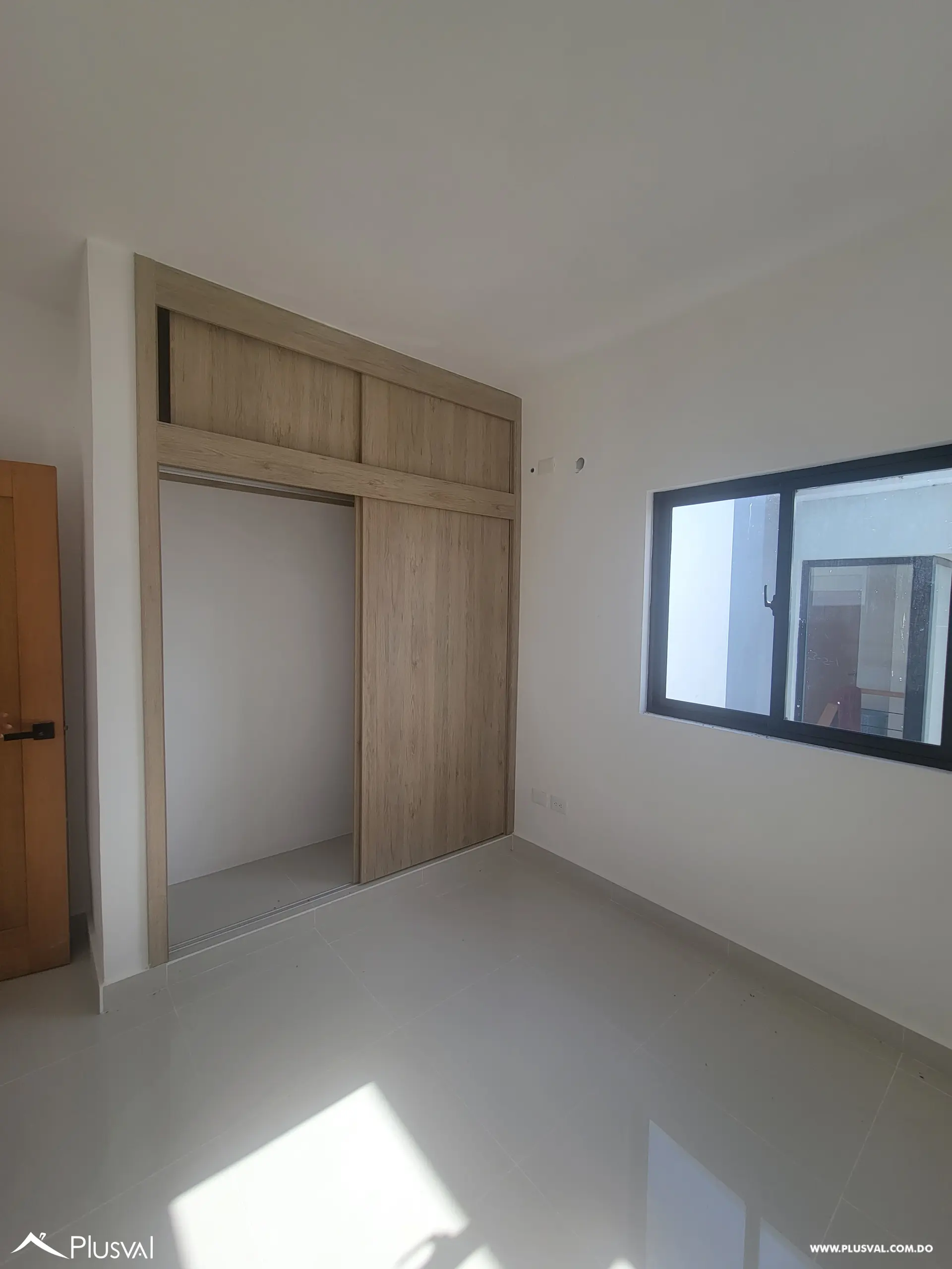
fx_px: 477
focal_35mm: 13
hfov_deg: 89.9
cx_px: 476
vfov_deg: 106.2
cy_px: 634
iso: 50
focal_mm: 2.2
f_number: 2.2
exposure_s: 1/400
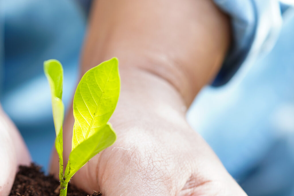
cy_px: 191
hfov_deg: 9.2
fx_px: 1829
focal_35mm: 224
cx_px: 85
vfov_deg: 6.1
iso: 100
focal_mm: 90
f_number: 3.5
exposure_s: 1/100
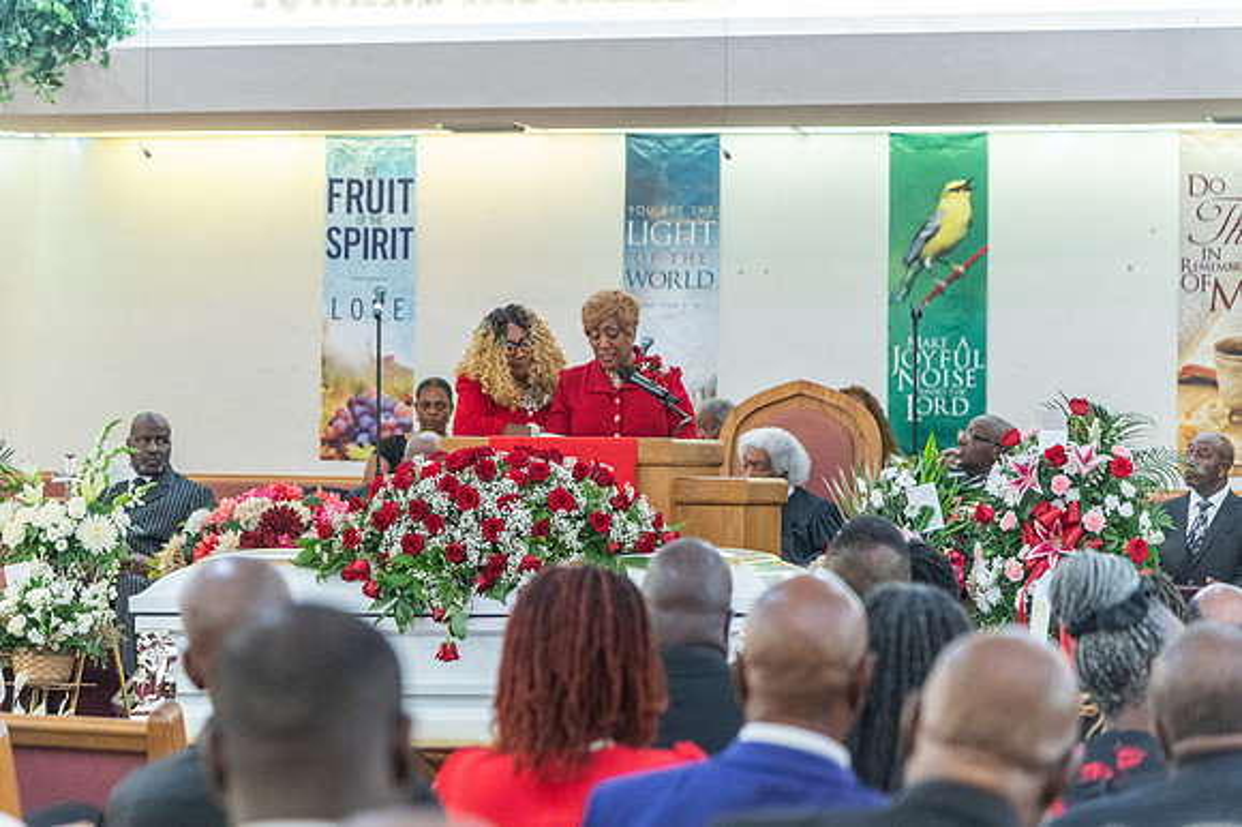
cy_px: 414
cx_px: 621
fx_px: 4217
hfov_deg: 16.8
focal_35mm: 122
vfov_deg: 11.2
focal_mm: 120
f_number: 4
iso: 1600
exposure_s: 1/100
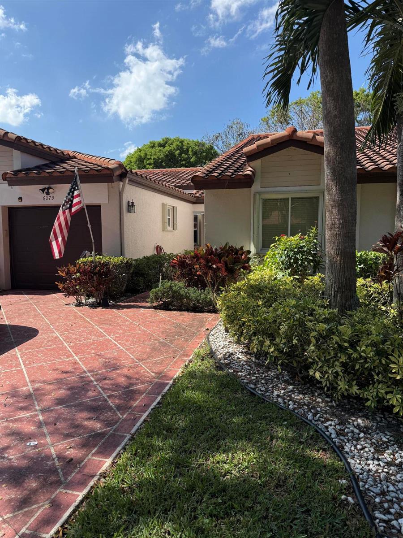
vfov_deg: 71.6
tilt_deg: -4.7
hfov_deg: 56.8
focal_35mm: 24
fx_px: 373
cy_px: 269
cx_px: 202
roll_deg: -0.8
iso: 100
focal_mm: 6.76
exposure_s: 1/3953
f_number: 1.78
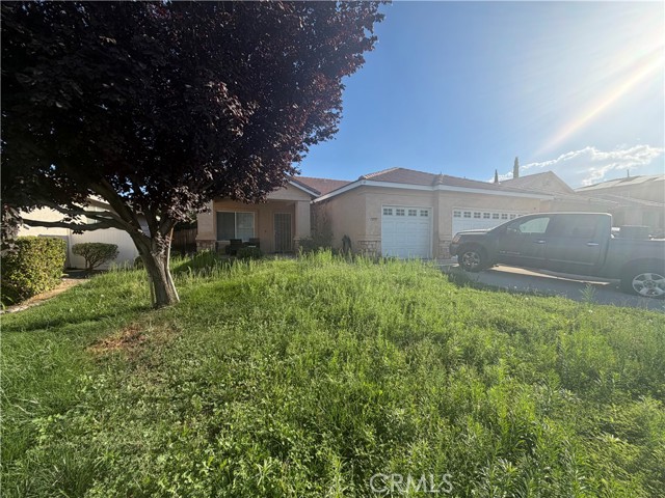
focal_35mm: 14
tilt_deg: -2.8
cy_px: 249
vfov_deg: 85.7
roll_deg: +0.1
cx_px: 332
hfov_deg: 102.1
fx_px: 269
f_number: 2.2
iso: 32
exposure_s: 1/770
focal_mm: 2.22
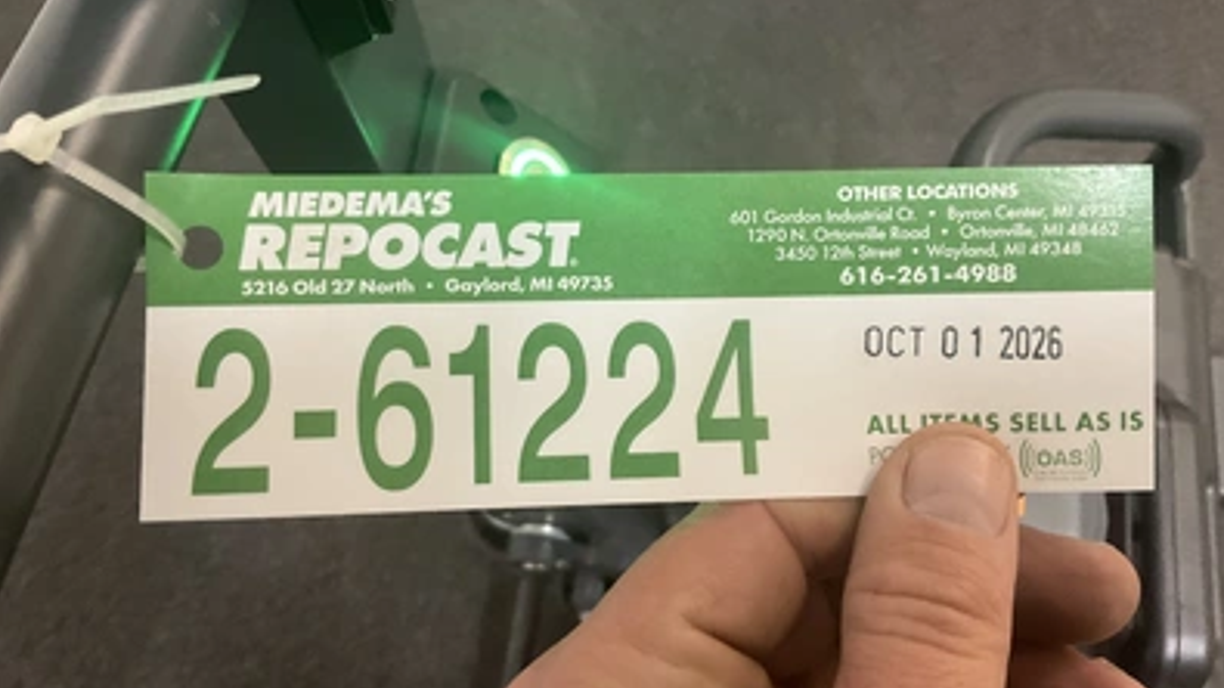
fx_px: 1038
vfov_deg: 36.6
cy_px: 310
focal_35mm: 32
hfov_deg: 61.0
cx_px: 617
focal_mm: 3
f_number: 1.8
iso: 320
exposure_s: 1/40
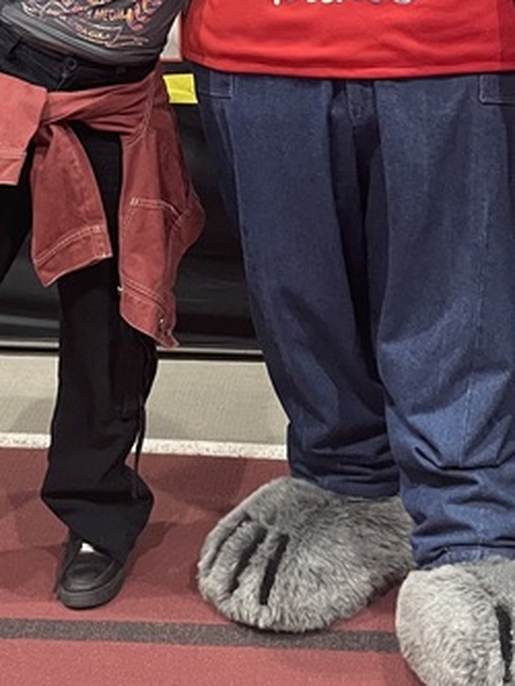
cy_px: -8
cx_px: 241
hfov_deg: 18.4
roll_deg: +1.8
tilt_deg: -10.8
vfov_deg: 23.3
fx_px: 1586
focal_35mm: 80
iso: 320
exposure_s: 1/60
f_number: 1.6
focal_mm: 4.2
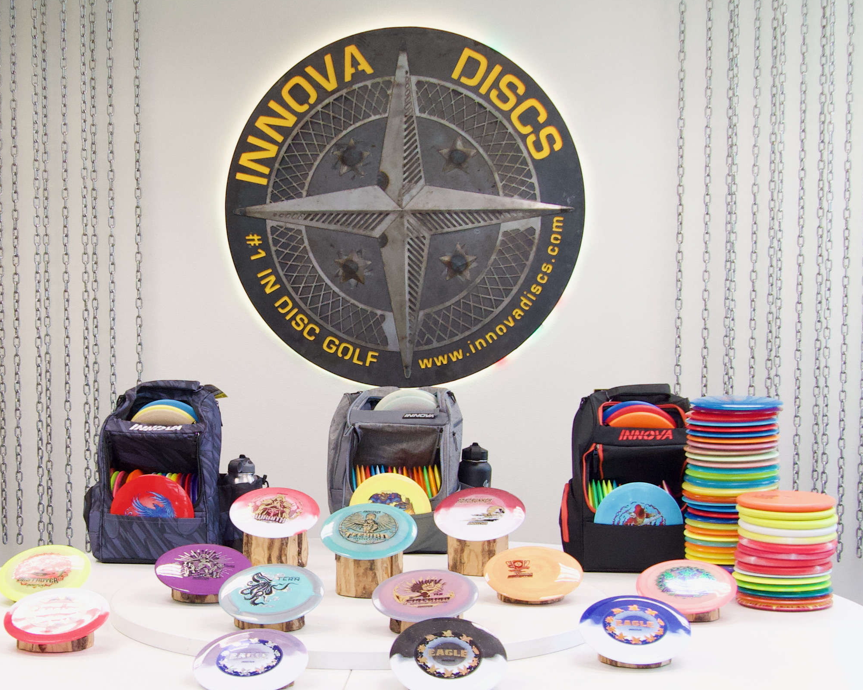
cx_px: 400
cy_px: 346
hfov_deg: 58.7
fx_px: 766
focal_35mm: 30
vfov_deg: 48.5
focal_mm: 14
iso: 1250
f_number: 3.5
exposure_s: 1/100
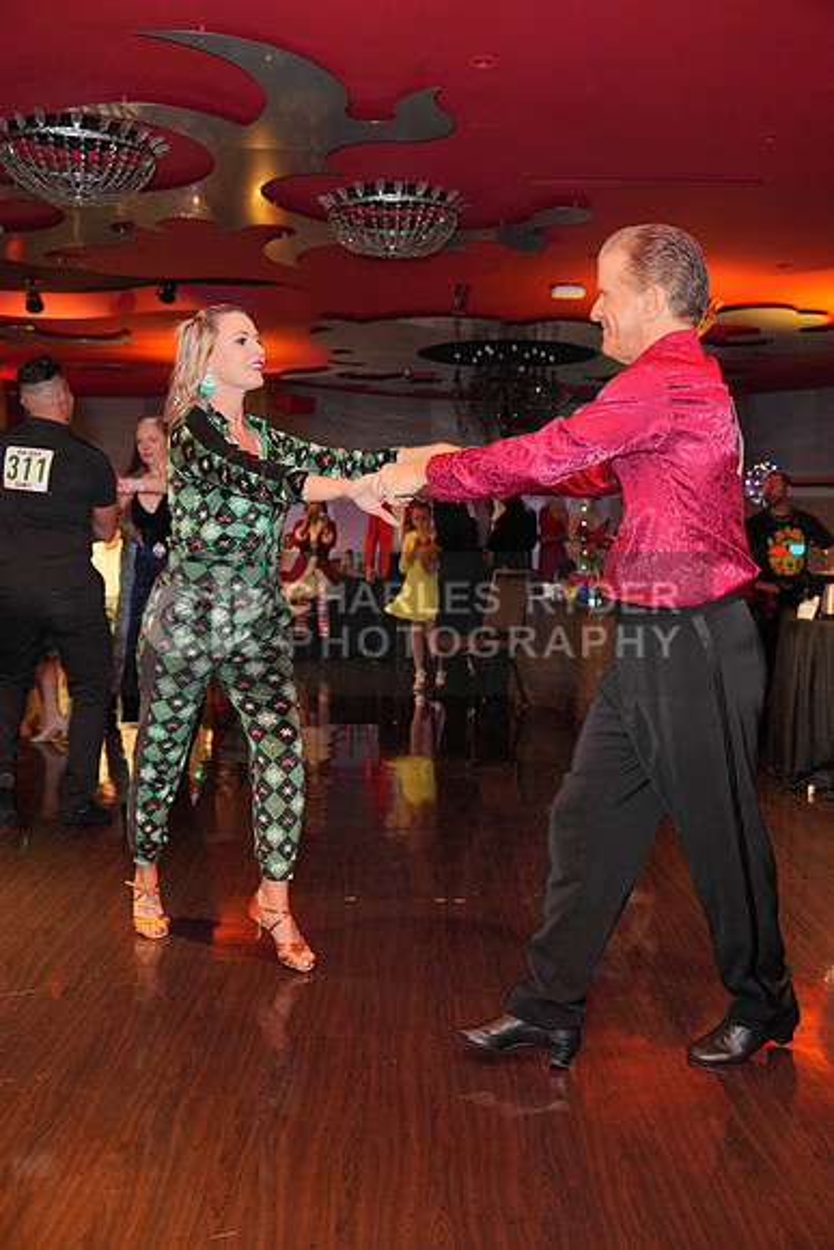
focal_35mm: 34
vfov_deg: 55.8
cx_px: 417
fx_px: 1181
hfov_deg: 38.9
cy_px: 625
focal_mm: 34
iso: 4000
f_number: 4
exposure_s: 1/125
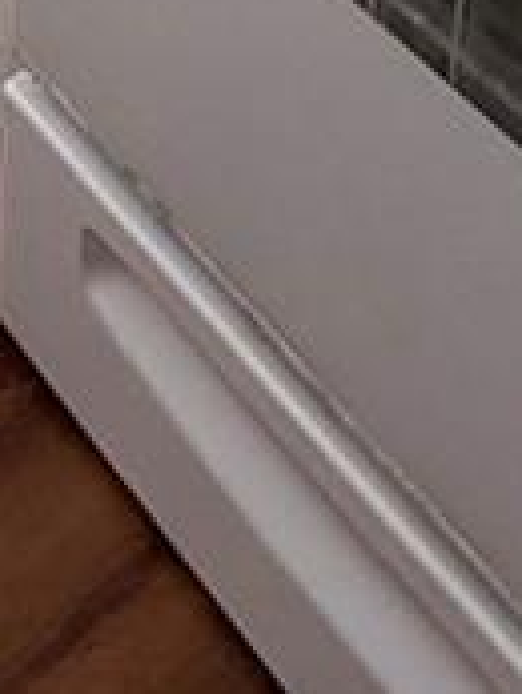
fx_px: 1948
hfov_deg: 15.3
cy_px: -1151
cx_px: 261
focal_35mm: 97
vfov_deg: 12.9
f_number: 2.2
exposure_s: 1/189
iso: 64
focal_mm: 2.22
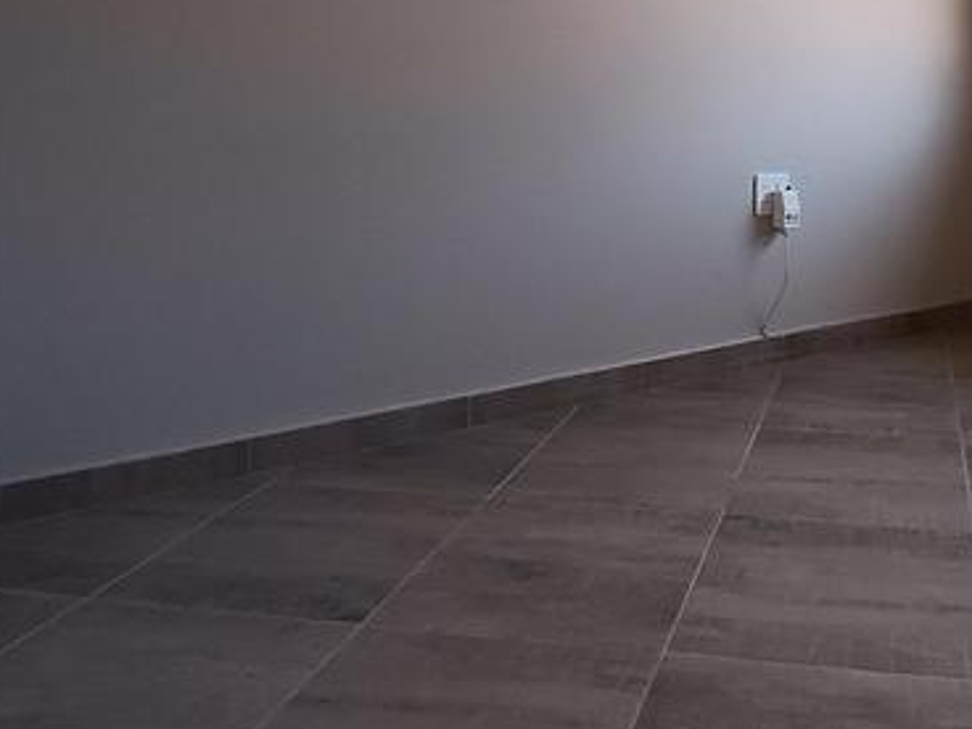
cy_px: 58
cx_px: 742
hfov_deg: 48.0
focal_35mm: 37
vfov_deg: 36.1
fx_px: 1039
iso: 169
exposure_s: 1/100
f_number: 2.2
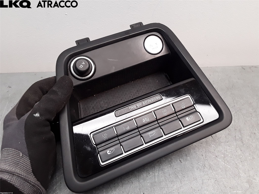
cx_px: 130
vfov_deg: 49.7
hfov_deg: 63.4
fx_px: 209
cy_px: 97
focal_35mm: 28
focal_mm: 2.91
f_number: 1.9
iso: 100
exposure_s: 1/100
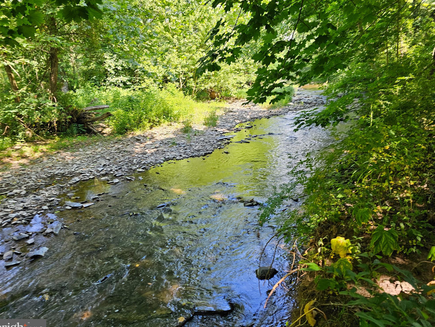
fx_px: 302
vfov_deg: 56.8
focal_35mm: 24
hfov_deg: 71.6
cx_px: 218
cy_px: 167
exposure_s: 1/180
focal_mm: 6.3
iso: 40
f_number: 1.7
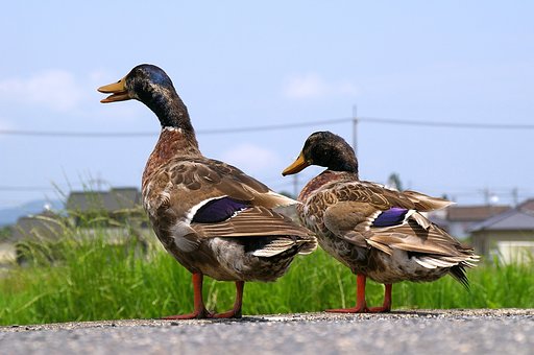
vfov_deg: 10.1
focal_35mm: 135
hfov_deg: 15.2
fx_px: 2000
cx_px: 267
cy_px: 178
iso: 200
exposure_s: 1/350
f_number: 9.5
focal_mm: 90
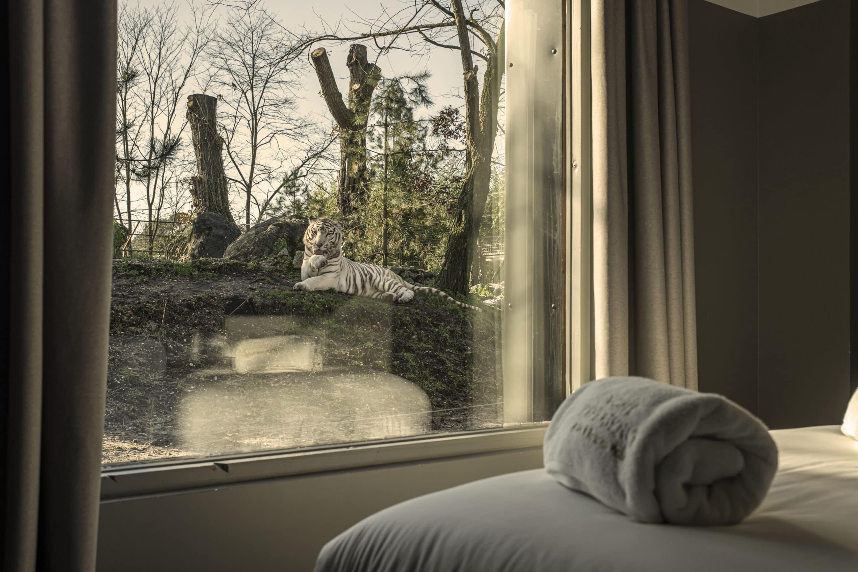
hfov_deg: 53.1
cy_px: 286
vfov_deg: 36.9
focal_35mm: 36
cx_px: 429
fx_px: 858
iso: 250
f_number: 5.6
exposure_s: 1/320
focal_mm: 36
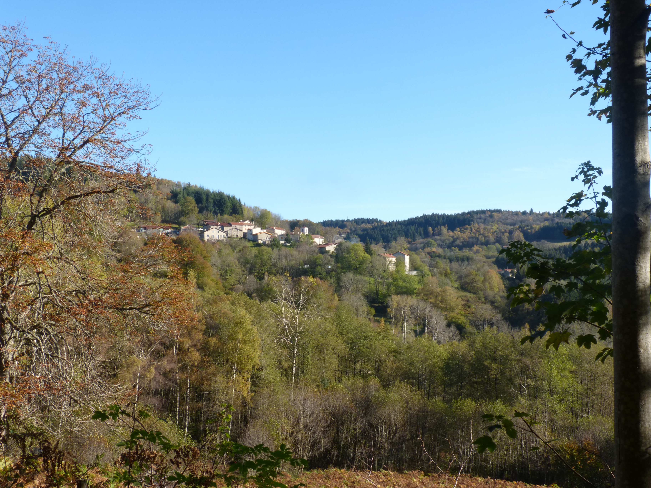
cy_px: 244
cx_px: 326
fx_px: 790
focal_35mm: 42
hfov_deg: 44.8
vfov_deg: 34.3
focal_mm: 7.4
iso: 100
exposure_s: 1/125
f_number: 7.1
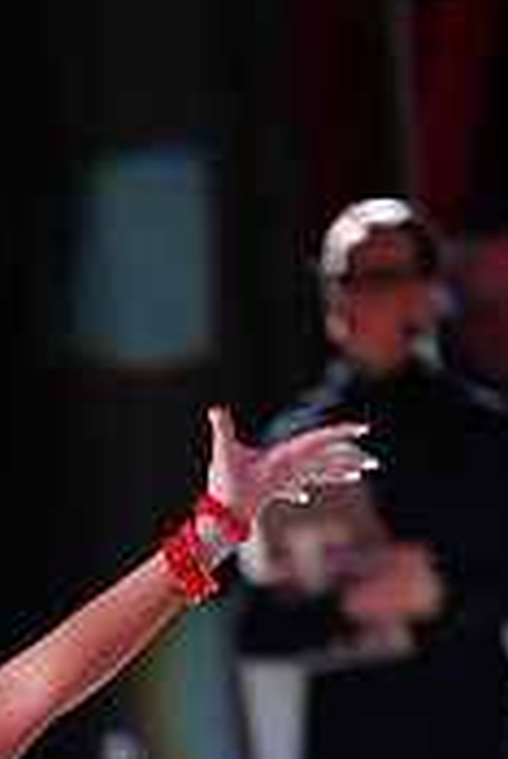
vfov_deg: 3.1
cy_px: 1245
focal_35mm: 664
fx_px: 14026
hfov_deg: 2.1
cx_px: -224
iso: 2500
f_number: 2.8
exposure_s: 1/320
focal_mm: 200
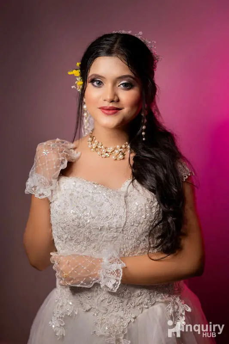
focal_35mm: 52
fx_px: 496
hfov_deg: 26.0
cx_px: 114
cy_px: 172
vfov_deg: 38.2
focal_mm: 35
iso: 80
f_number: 1.6
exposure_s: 1/160
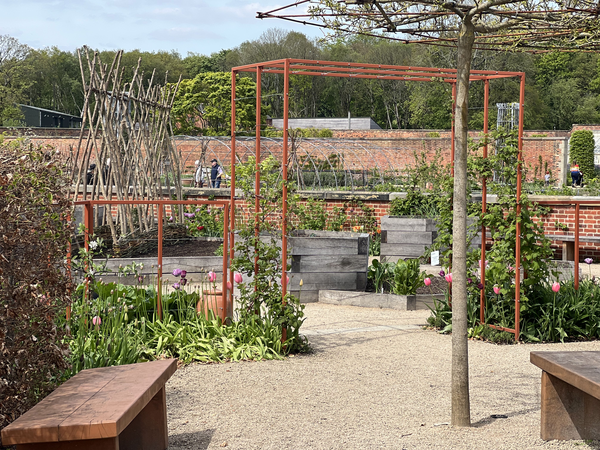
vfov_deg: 19.1
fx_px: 1335
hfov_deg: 25.3
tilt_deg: -2.3
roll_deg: -1.1
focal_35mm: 77
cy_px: 225
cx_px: 300
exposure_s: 1/518
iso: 32
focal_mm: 9
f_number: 2.8
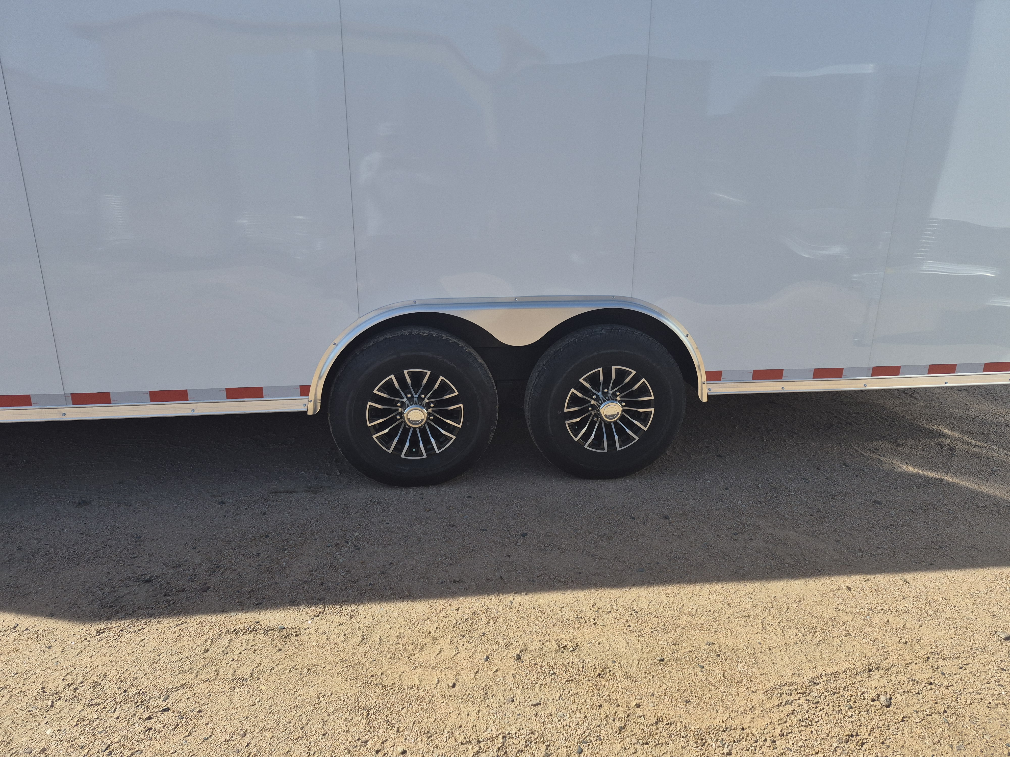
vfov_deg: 58.9
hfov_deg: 73.9
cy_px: 378
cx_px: 505
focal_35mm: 23
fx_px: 671
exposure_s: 1/4128
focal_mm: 5.4
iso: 80
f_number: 1.8
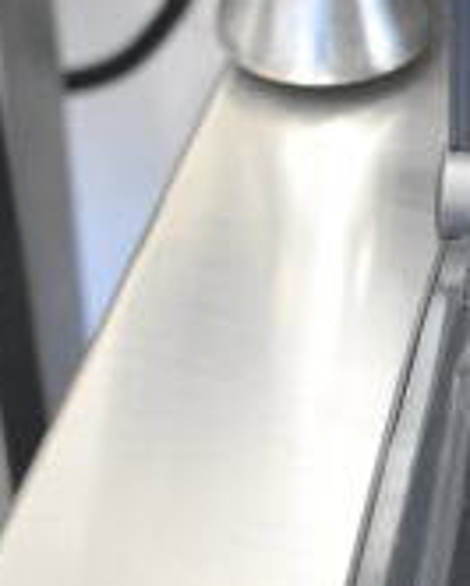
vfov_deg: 8.3
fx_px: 4030
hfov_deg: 6.4
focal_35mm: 232
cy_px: 159
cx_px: 1053
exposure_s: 1/50
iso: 2800
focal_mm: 30
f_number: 4.2
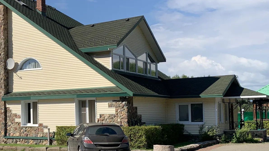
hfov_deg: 34.4
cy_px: 95
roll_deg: +0.7
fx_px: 407
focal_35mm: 57
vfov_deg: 21.0
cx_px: 22
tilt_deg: +1.8
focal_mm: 4.25
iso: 25
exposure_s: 1/2681
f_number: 1.8
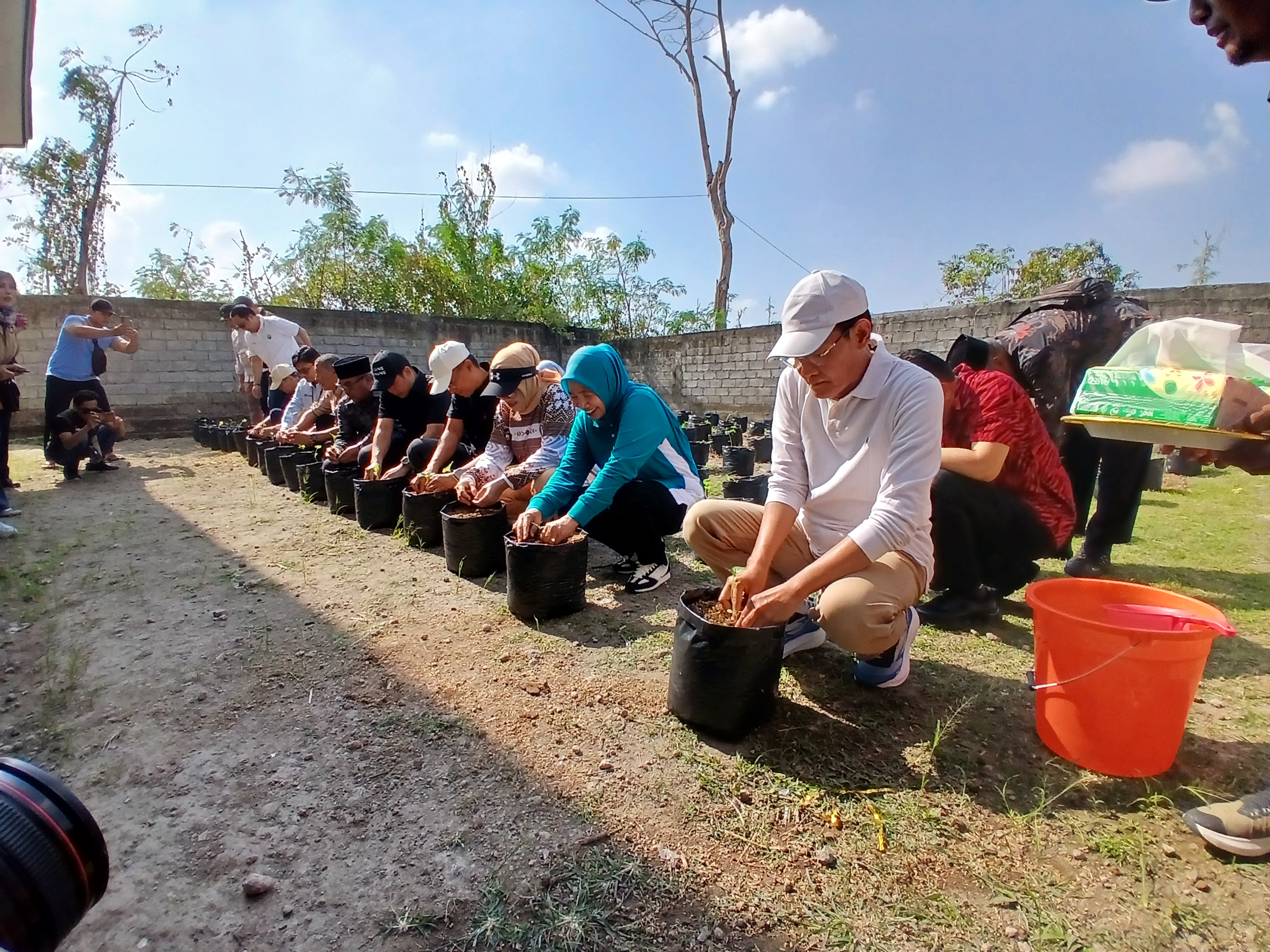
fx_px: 624
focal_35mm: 17
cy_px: 476
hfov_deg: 91.0
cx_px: 635
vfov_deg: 74.7
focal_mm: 1.4
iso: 50
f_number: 2.2
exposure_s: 1/1248
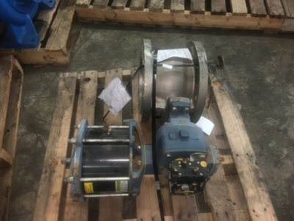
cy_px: 110
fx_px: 246
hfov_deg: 61.7
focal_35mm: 29
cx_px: 147
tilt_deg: -54.5
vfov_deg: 48.2
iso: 64
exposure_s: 1/16
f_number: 2.2
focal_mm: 4.15
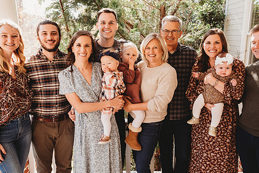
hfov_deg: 58.7
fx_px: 230
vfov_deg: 41.1
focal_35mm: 32
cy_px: 85
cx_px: 135
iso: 400
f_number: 4.5
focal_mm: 24
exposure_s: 1/200
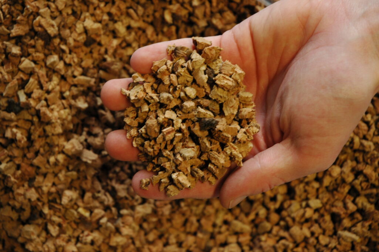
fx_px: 820
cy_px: 126
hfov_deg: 26.0
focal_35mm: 78
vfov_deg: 17.5
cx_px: 190
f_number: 5.6
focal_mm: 52
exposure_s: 1/30
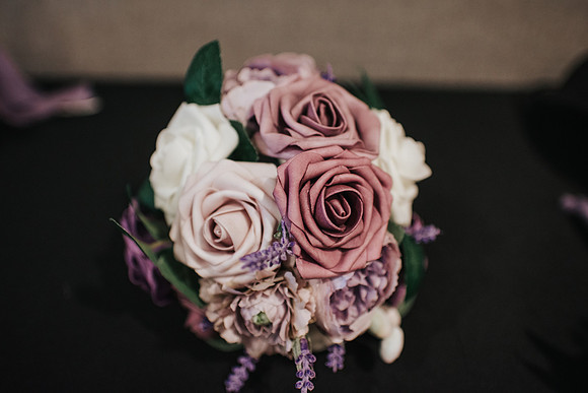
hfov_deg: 54.4
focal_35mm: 35
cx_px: 294
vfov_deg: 37.9
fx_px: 572
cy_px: 196
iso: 1000
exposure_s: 1/640
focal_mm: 35
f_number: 2.2
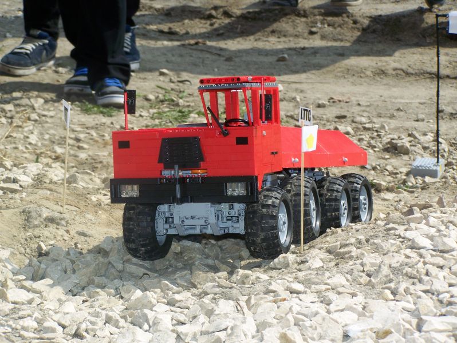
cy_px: 172
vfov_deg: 12.7
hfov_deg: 16.8
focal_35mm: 117
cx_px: 228
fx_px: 1546
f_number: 4.5
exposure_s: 1/640
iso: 80
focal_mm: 19.4
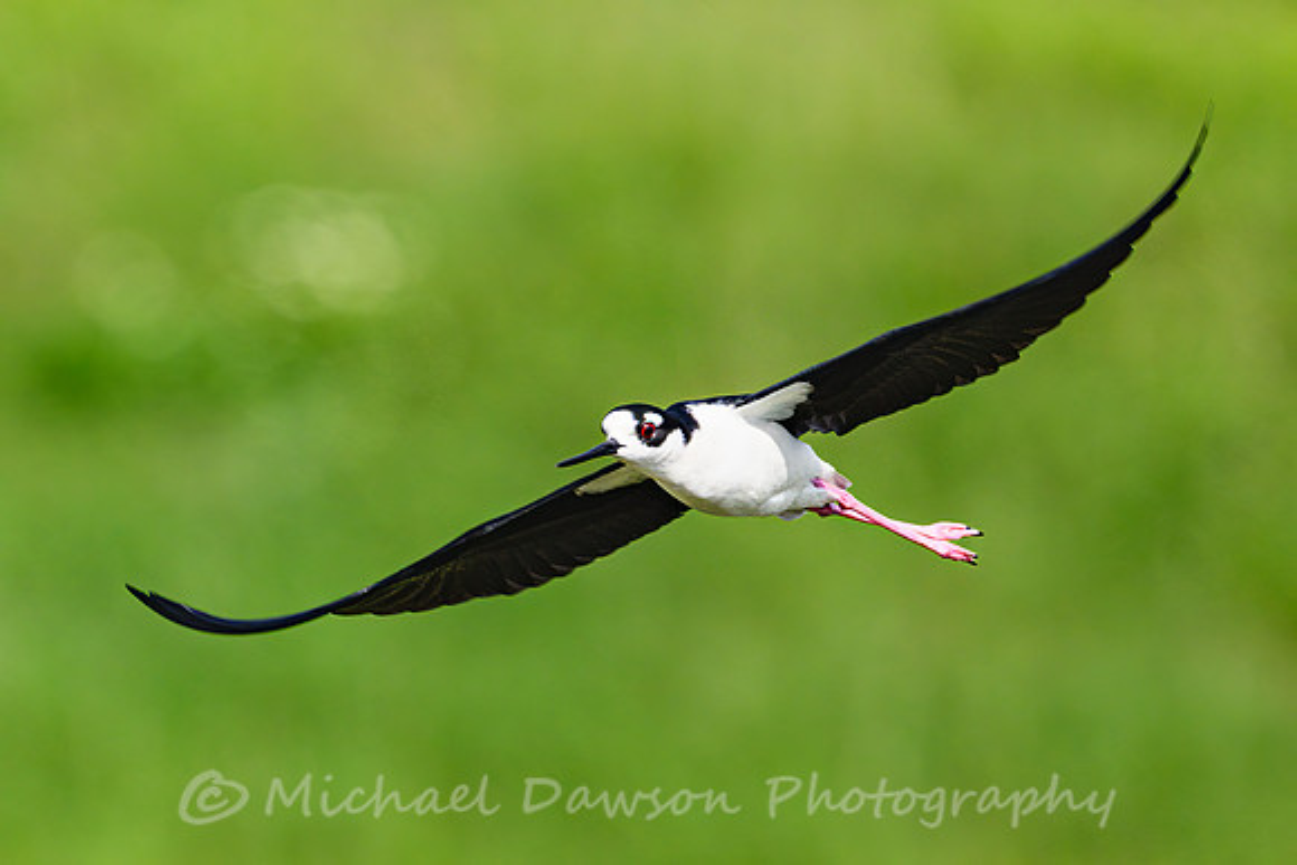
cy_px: 432
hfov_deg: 3.4
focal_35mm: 600
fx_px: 21621
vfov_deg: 2.3
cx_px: 648
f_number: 6.3
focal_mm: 600
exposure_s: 1/2000
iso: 400
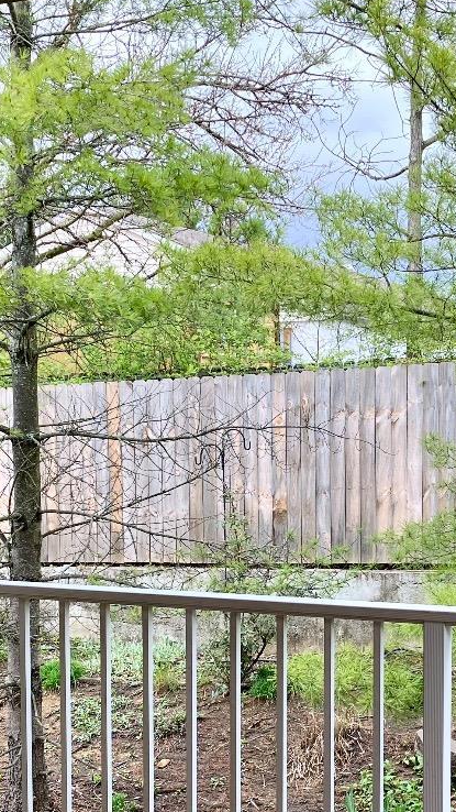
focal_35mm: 62
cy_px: 554
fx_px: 1333
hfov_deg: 19.3
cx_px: 343
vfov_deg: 33.5
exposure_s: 1/401
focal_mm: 3.99
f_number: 1.8
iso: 32
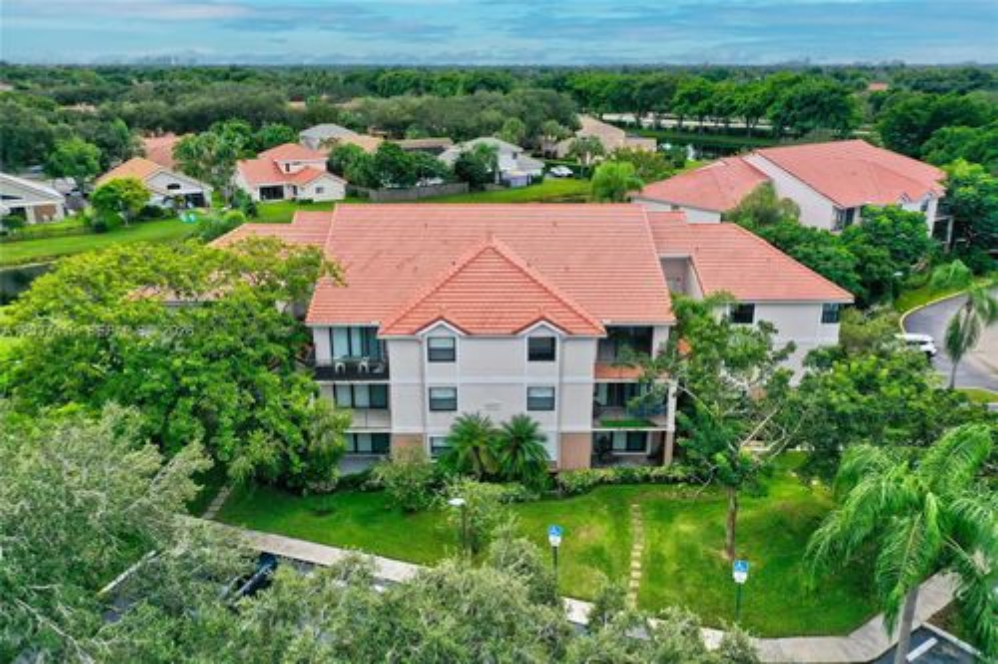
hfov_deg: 65.5
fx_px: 776
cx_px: 499
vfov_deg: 46.4
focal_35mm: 28
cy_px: 332
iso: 100
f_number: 6.3
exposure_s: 1/500
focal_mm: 10.3
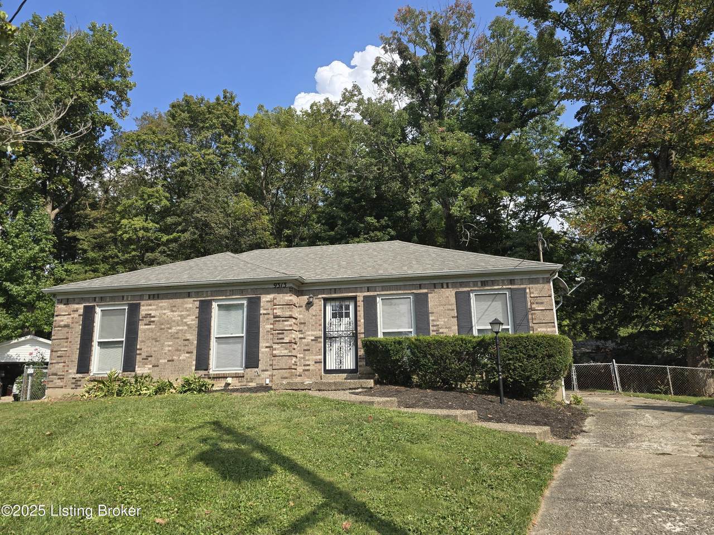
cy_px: 268
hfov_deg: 73.9
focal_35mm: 23
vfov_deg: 58.9
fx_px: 474
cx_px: 357
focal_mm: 6.3
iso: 12
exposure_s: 1/617
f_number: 1.7
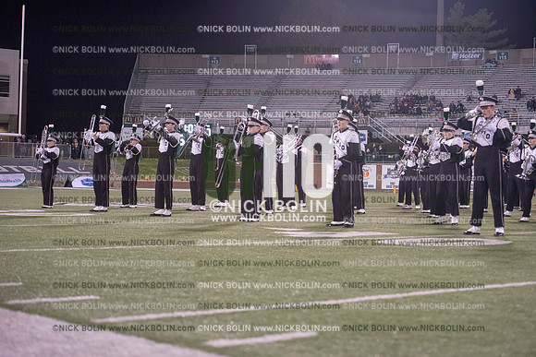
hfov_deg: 28.8
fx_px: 1042
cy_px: 178
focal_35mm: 70
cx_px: 268
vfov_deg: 19.5
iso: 5000
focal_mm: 70
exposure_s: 1/1250
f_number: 3.2
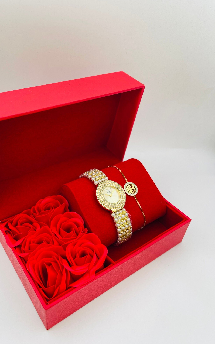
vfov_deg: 68.4
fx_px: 253
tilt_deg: -38.8
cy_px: 173
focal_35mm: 27
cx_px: 86
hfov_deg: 45.8
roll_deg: -4.3
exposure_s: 1/105
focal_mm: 5.1
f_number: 1.6
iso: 32
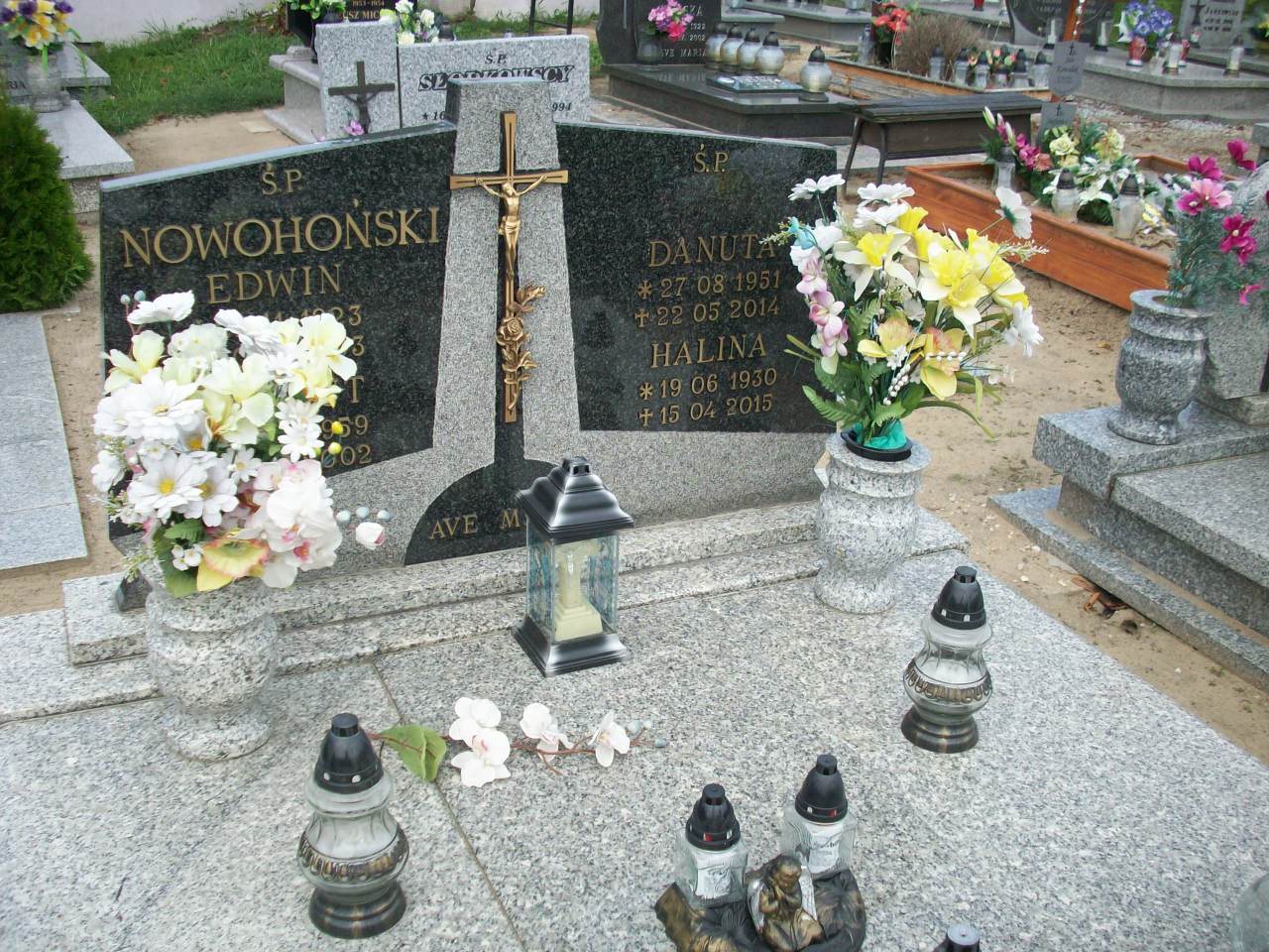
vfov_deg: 38.7
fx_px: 1356
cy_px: 476
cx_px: 634
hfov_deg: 50.1
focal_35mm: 37
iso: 80
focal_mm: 6.2
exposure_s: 1/681
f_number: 2.8
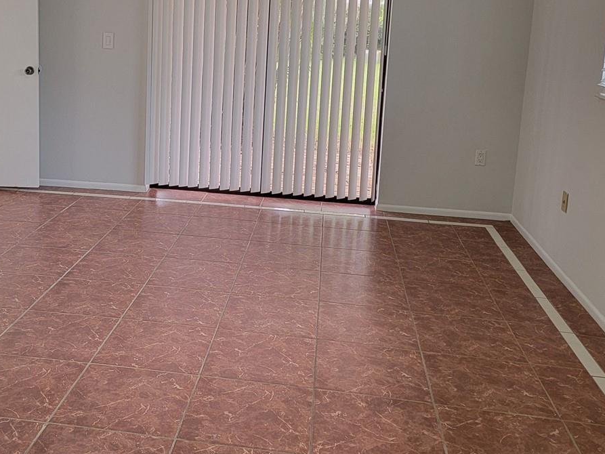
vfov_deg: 33.1
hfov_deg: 43.4
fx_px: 752
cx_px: 220
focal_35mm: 43
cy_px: 124
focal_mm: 6.7
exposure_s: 1/120
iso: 200
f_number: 1.8
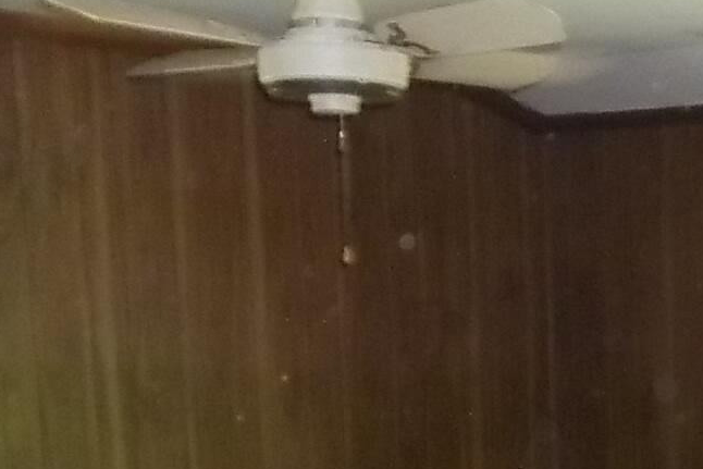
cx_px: 901
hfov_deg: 20.9
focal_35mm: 89
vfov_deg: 14.6
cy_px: 650
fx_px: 1738
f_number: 3.5
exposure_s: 1/30
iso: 400
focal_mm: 4.9
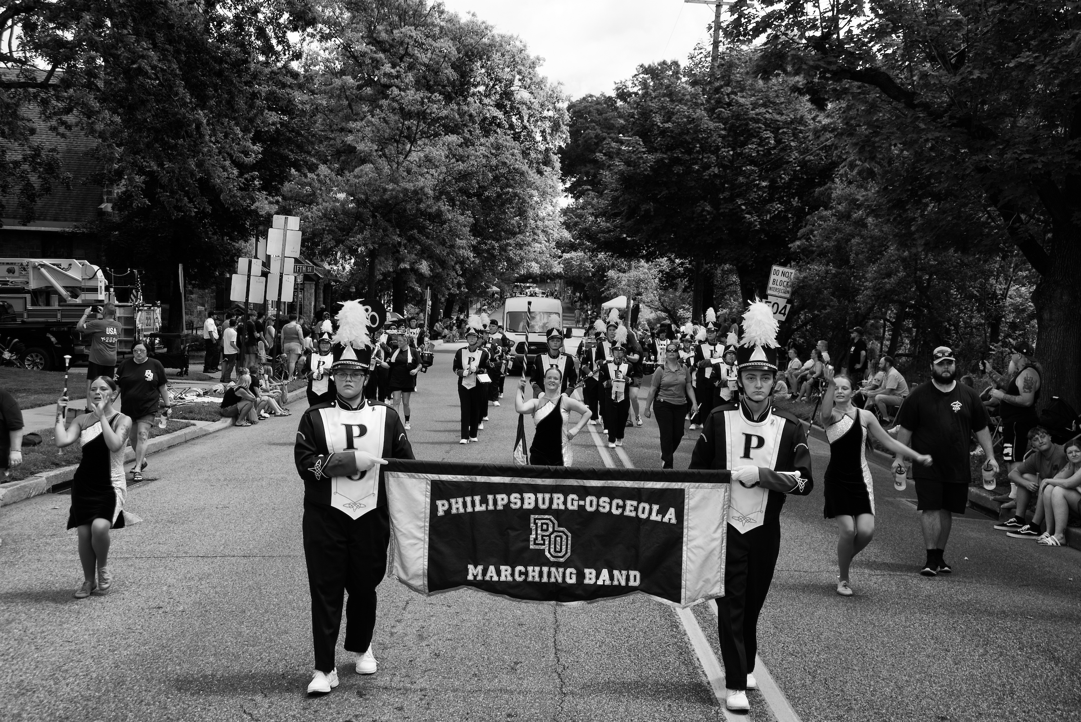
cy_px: 361
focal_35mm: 48
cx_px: 540
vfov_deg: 28.1
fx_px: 1442
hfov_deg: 41.1
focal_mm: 48
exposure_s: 1/160
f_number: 13
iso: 280
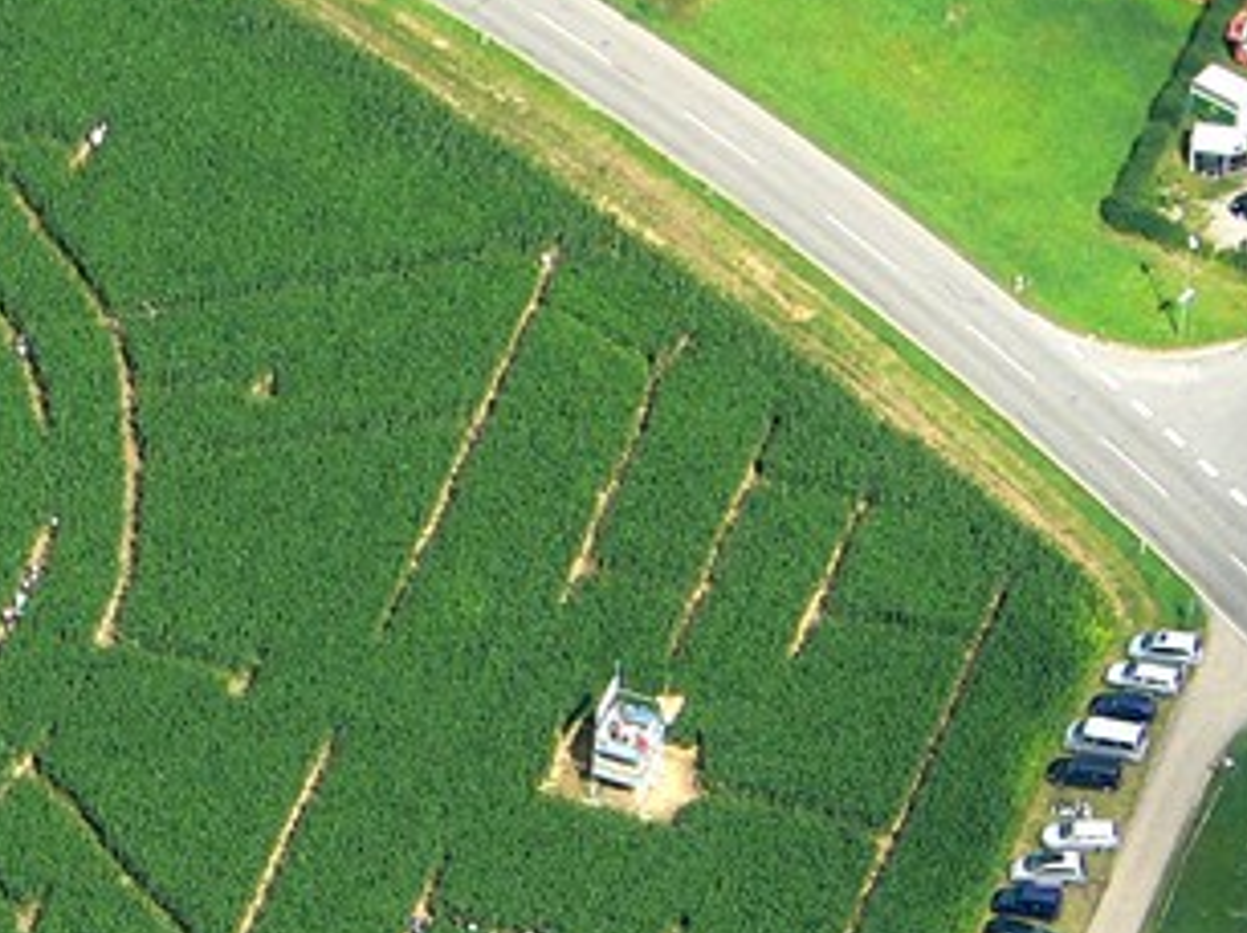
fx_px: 21669
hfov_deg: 3.3
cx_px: -200
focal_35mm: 602
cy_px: 574
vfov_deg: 2.5
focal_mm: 38.3
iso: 100
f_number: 4.6
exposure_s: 1/500
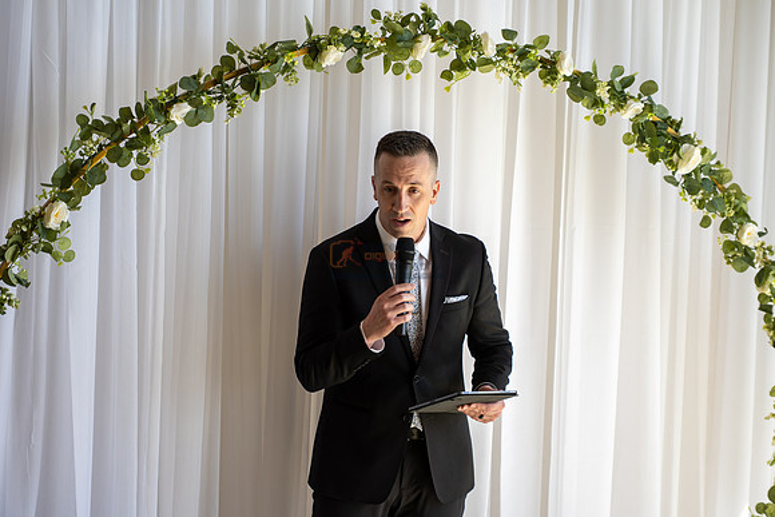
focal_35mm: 165
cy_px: 258
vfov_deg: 8.3
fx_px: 3553
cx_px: 388
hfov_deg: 12.4
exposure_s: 1/160
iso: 100
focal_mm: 165
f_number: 3.2
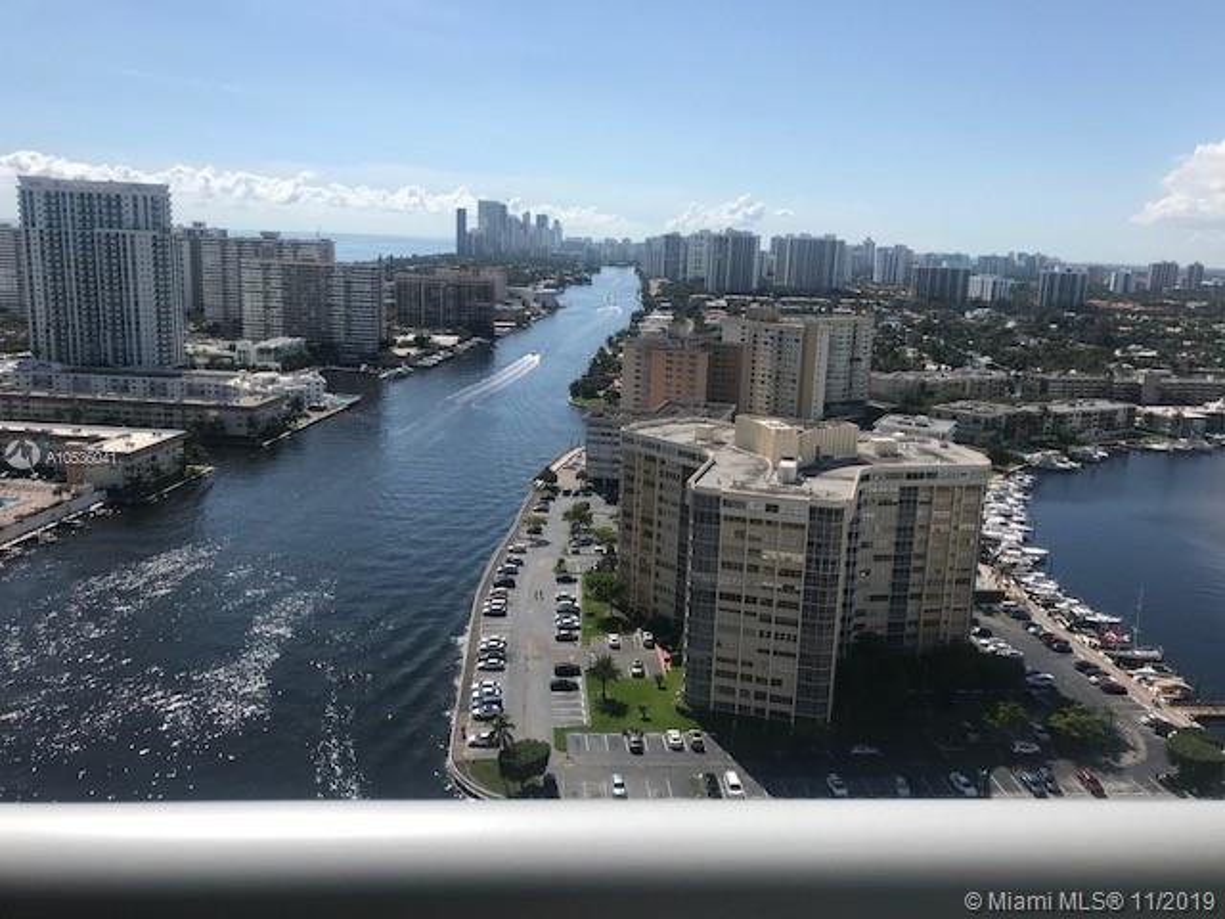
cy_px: 460
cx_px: 612
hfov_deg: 63.4
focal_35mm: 28
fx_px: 991
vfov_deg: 49.7
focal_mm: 3.99
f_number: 1.8
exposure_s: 1/4566
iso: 20
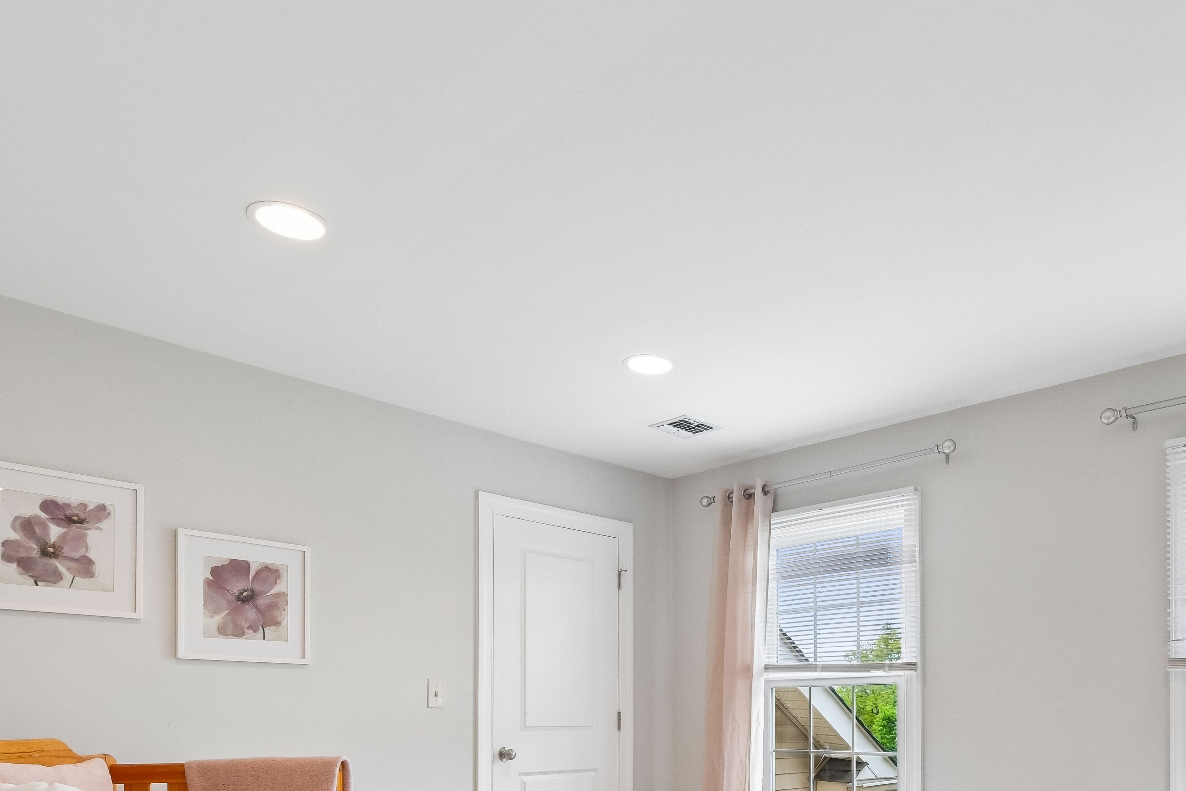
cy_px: 697
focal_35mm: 25
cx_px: 740
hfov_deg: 70.4
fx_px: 824
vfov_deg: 46.7
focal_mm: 8.3
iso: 250
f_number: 8
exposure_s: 1/15
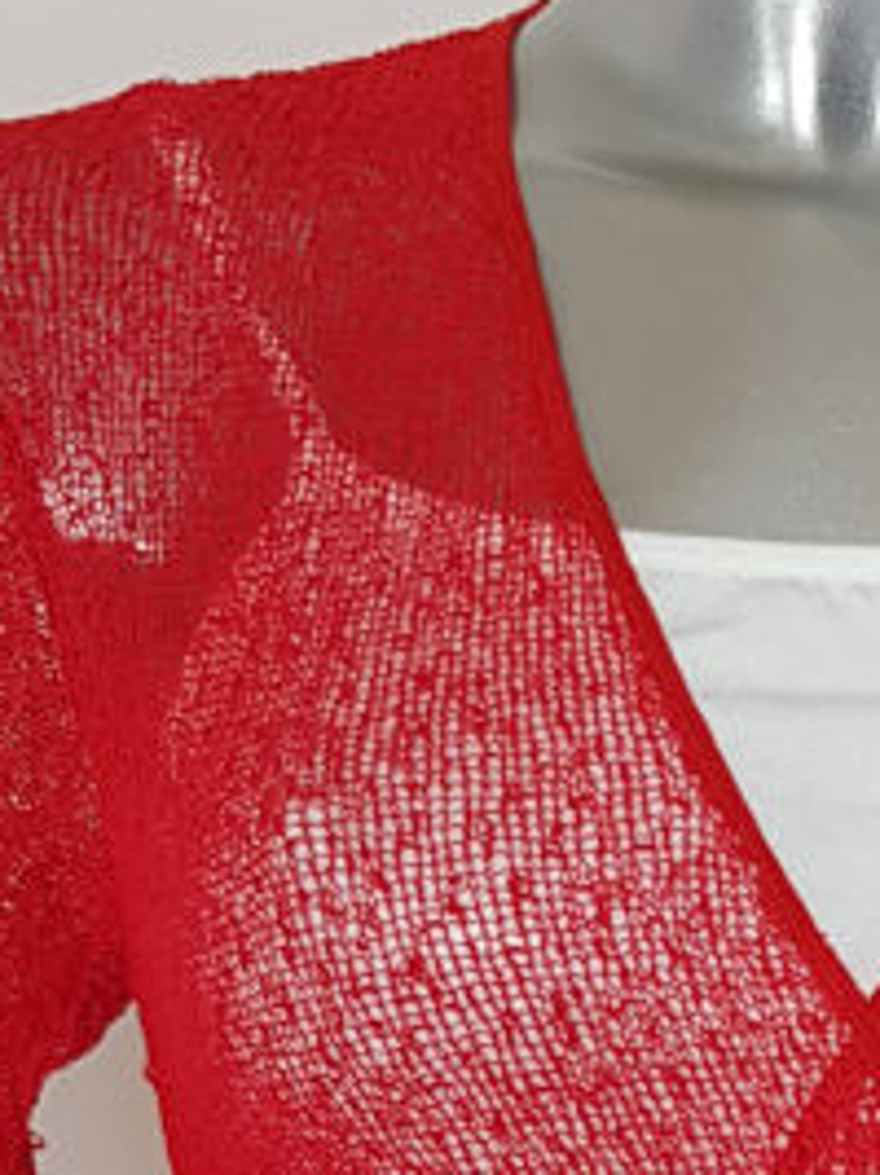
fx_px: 3833
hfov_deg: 12.9
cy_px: 1575
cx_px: 972
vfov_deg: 16.4
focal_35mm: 113
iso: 100
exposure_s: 1/50
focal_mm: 4.2
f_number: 1.7
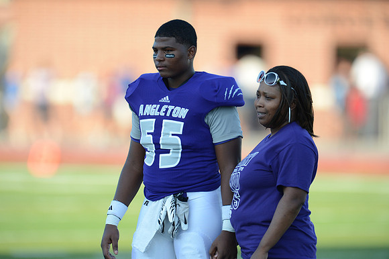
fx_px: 5939
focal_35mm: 550
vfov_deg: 2.5
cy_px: 130
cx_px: 194
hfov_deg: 3.8
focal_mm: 550
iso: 800
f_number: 4
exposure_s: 1/1600
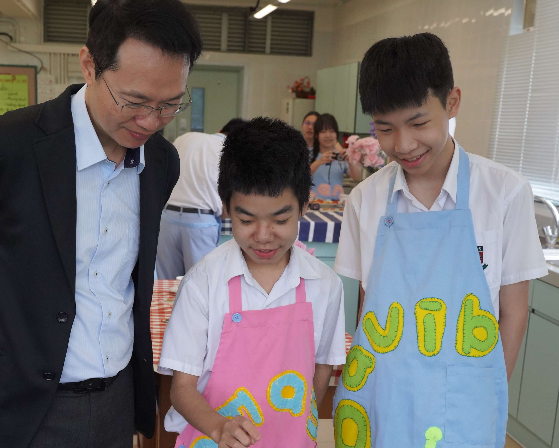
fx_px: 893
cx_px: 235
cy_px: 331
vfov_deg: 27.7
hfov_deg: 34.7
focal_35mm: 54
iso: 2500
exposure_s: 1/500
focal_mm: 30
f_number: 5.6
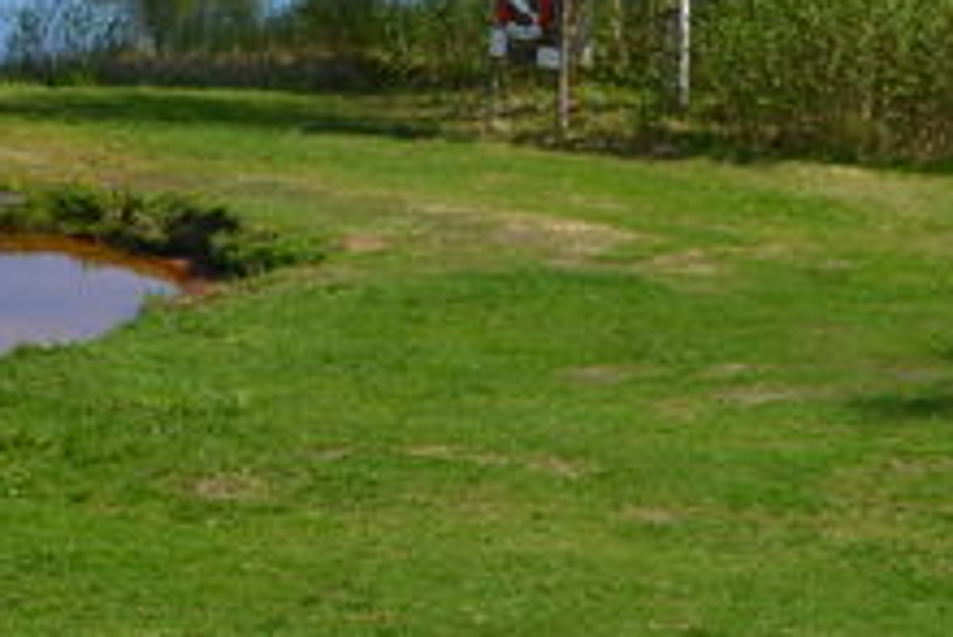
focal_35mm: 157
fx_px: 4159
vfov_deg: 8.6
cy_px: -156
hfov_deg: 11.7
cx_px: -975
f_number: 8
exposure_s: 1/250
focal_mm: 24
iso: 100
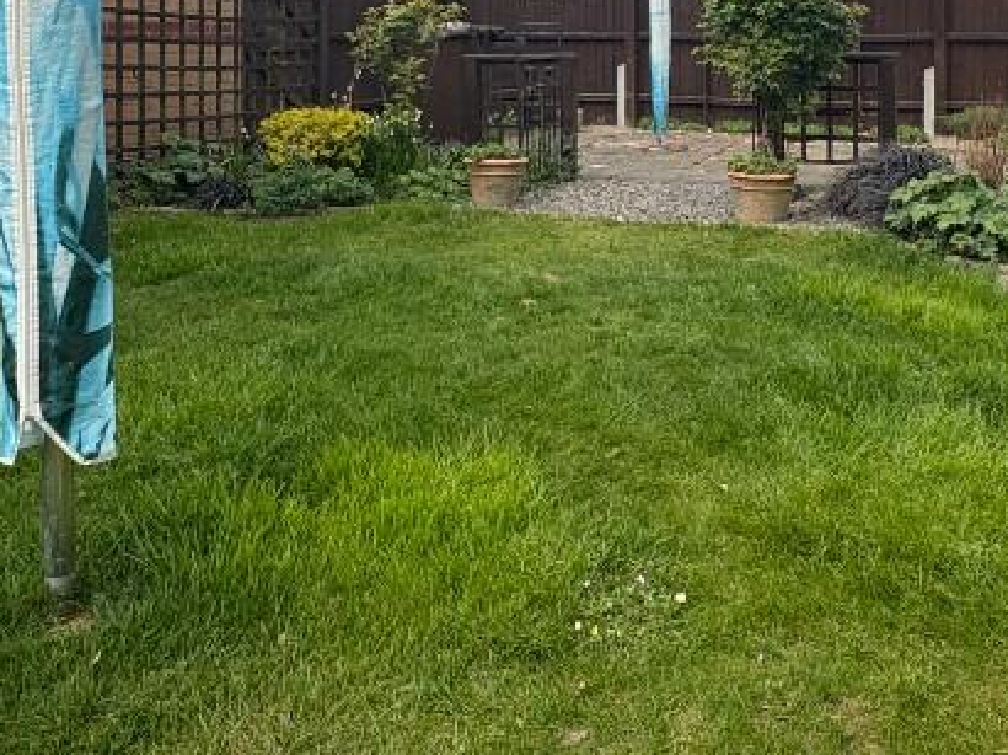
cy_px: 47
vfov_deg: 37.4
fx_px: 1019
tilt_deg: -0.3
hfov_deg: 51.9
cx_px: 649
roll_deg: +0.0
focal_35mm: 35
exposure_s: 1/1449
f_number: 2.2
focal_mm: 2.22
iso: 50
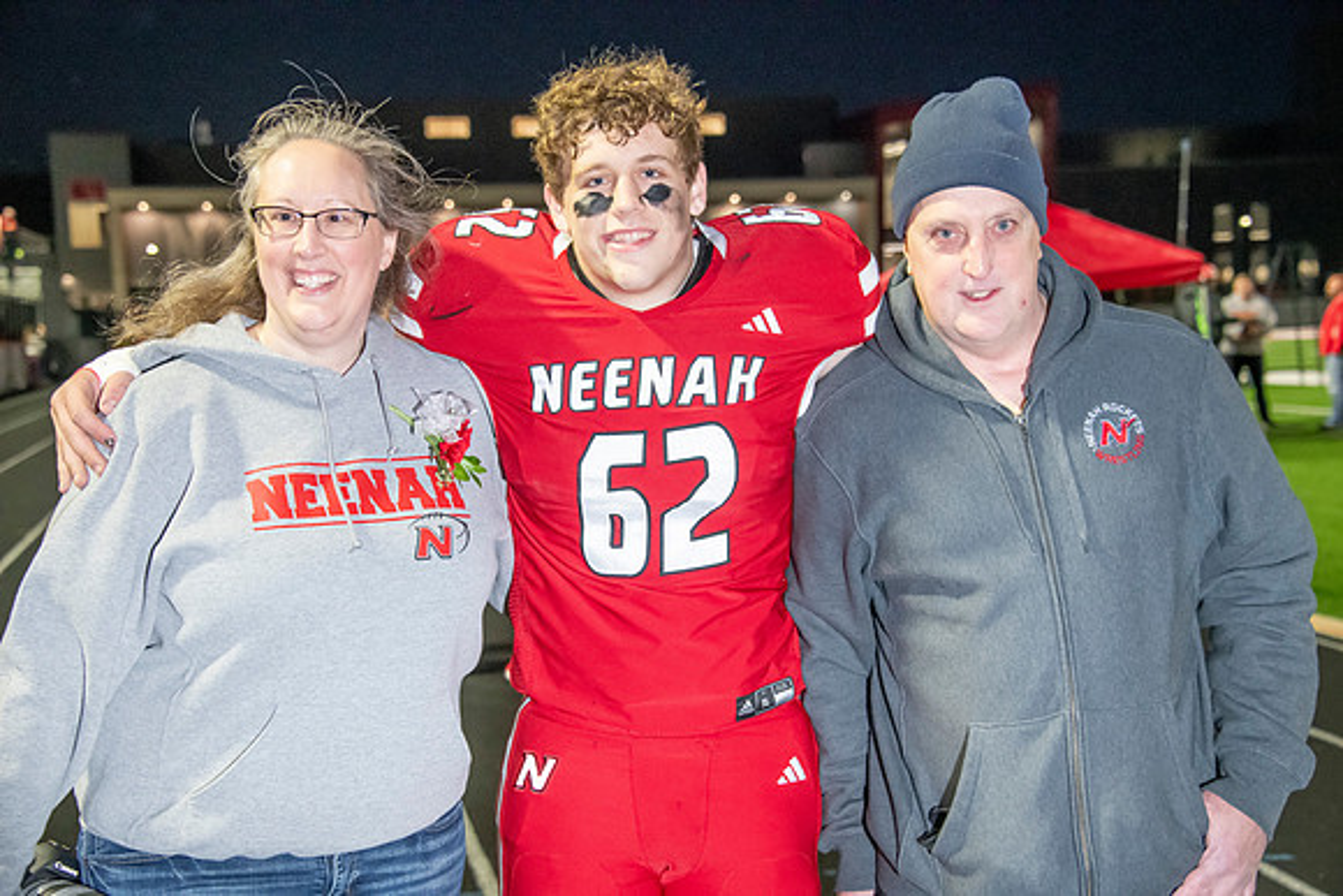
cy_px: 448
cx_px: 672
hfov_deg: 29.6
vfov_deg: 20.0
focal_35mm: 68
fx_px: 2537
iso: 5000
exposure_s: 1/160
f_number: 5.6
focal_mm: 68
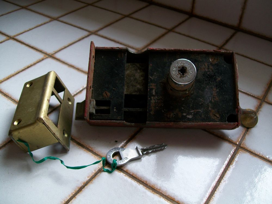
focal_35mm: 34
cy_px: 102
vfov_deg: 41.8
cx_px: 136
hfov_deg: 54.0
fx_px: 267
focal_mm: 6.1
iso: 64
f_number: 2.7
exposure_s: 1/80
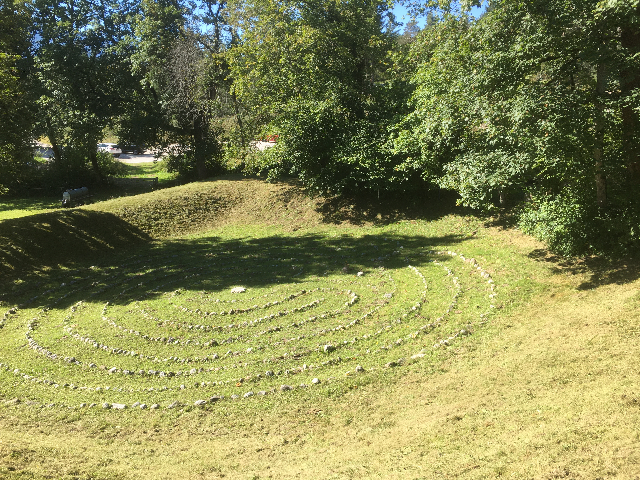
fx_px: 536
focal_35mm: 29
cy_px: 240
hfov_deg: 61.7
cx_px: 320
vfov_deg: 48.2
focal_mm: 4.15
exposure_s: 1/469
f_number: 2.2
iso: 25
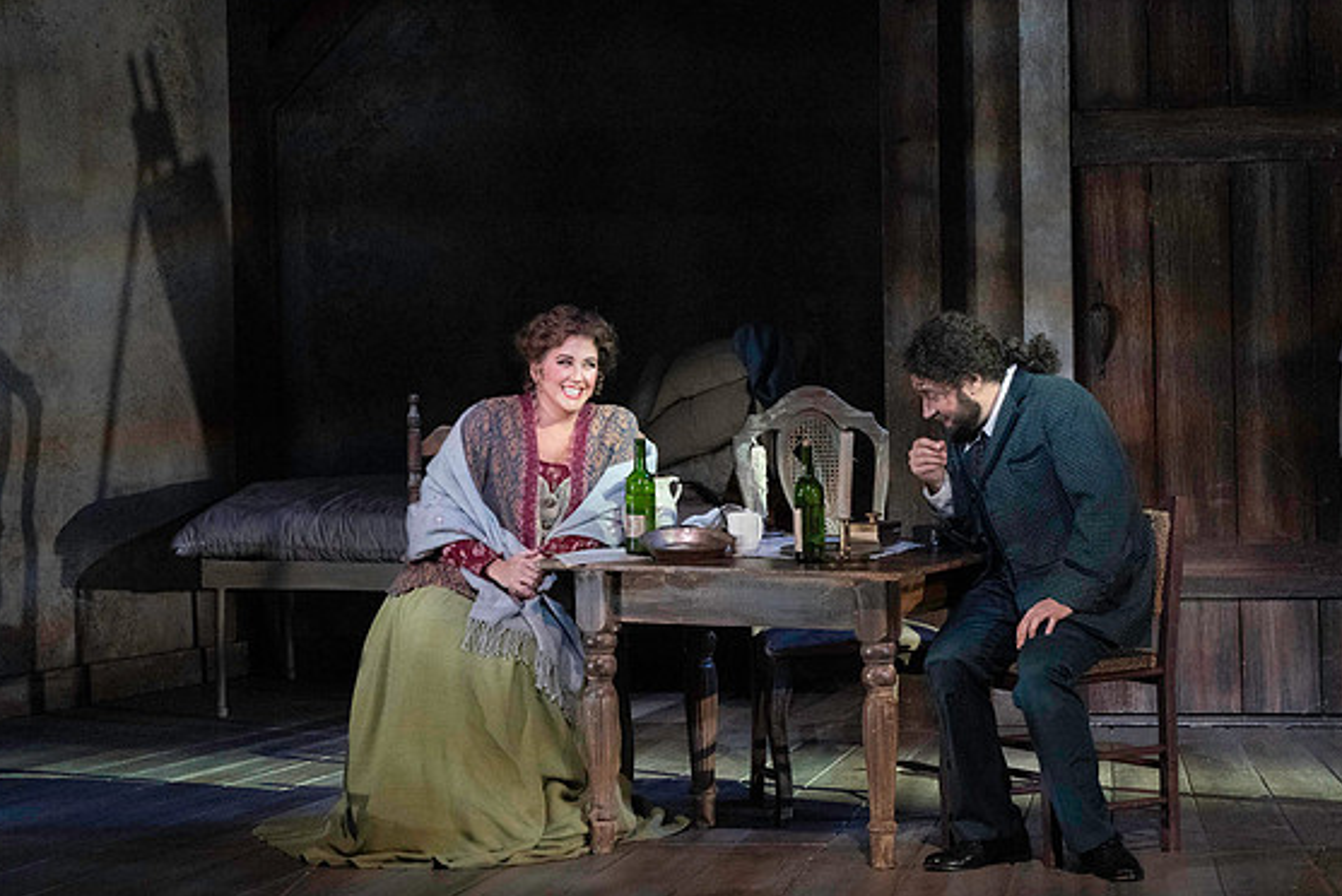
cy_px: 459
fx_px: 14247
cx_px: 663
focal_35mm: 382
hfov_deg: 5.4
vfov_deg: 3.6
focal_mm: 367
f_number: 10
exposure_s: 1/320
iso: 16000
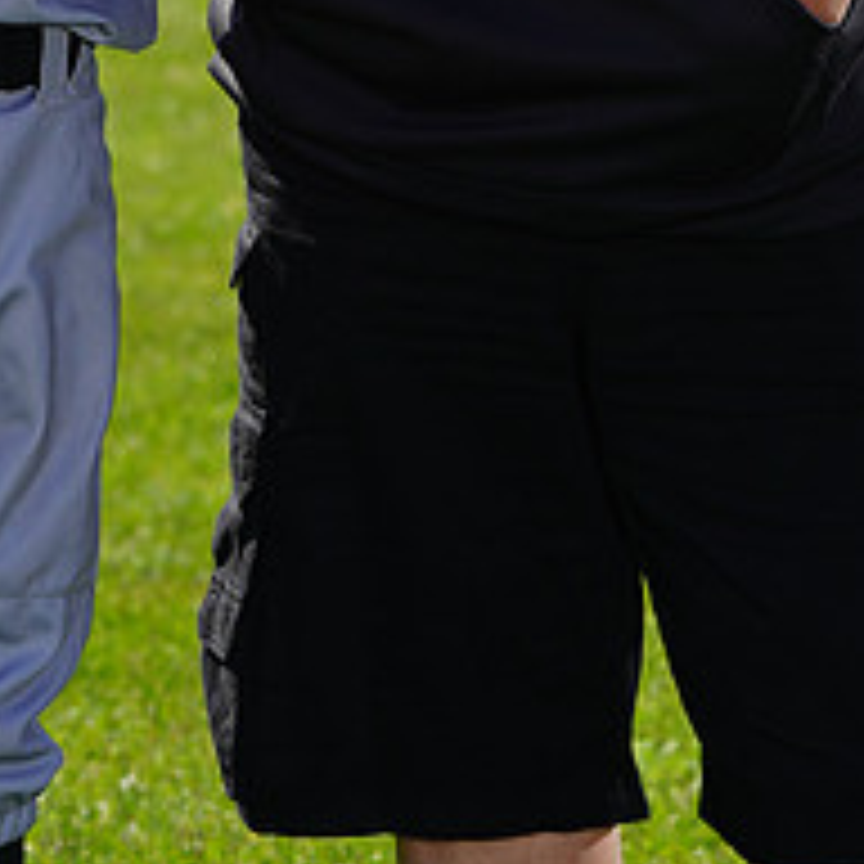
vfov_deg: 4.7
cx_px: 250
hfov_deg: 4.7
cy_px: -400
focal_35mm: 372
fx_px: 10505
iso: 100
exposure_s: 1/250
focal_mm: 145
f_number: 8
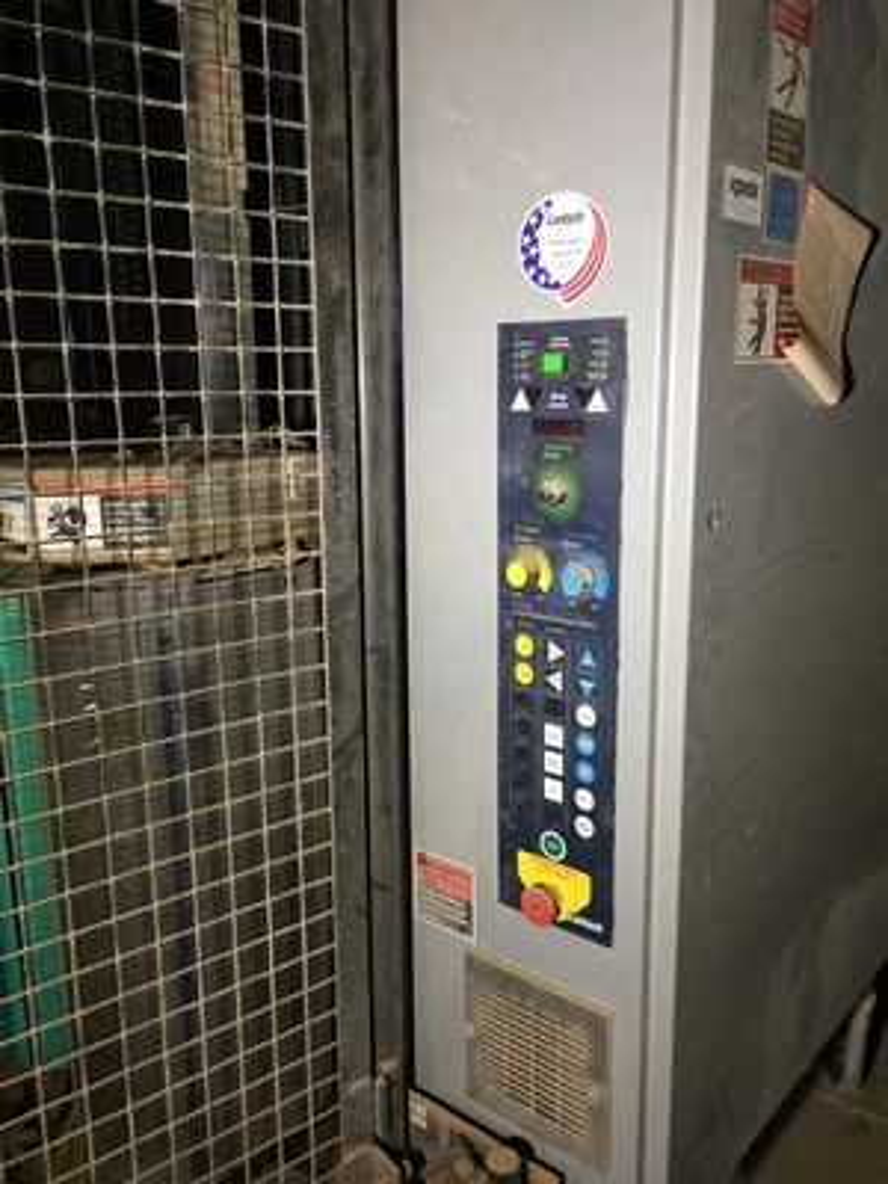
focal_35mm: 29
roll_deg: +0.4
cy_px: 592
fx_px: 992
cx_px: 444
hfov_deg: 48.2
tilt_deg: -11.9
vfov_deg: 61.7
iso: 100
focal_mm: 4.15
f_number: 2.2
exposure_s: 1/30
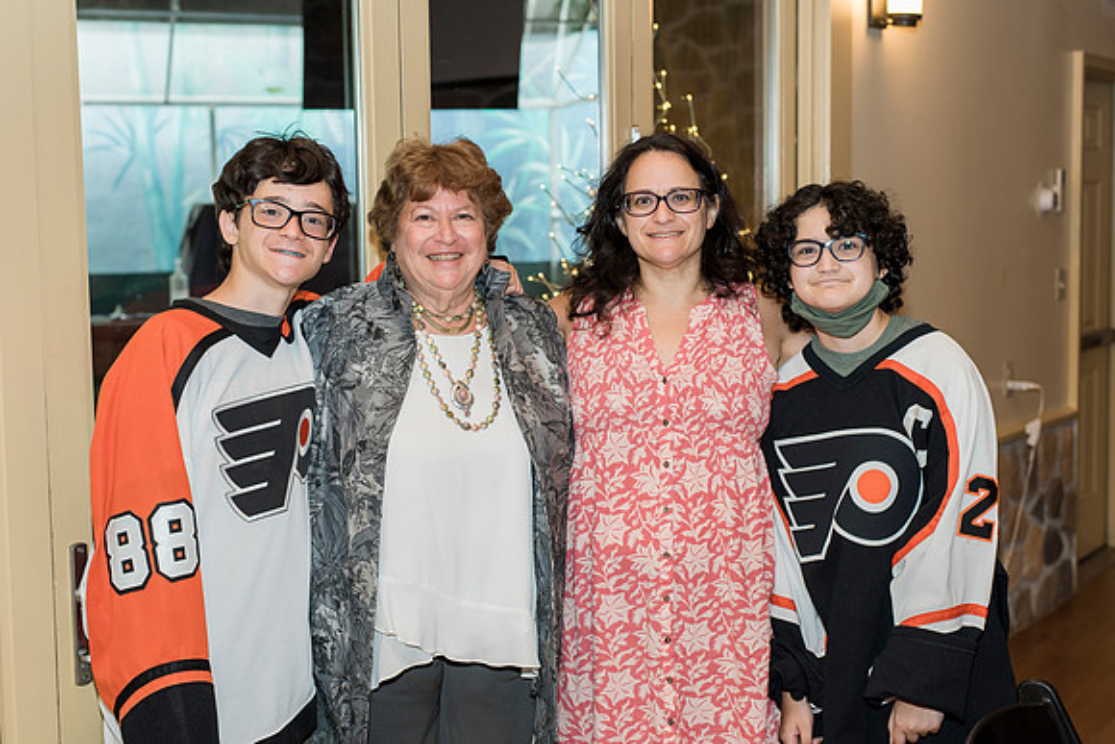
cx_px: 573
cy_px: 362
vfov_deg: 26.3
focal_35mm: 51
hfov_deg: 38.6
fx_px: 1592
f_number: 4
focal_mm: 50
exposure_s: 1/125
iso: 800
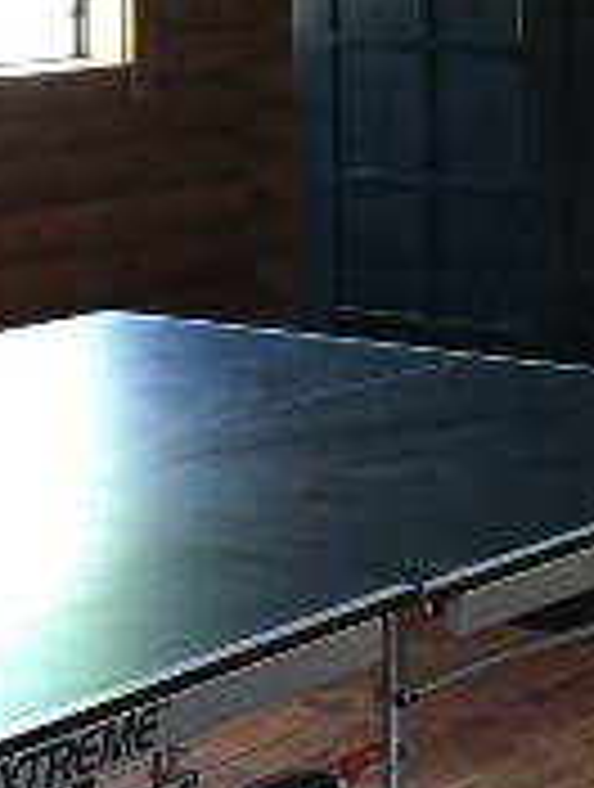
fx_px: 2895
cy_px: -126
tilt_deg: +2.3
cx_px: 40
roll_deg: +1.1
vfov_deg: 15.0
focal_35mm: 127
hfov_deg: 11.6
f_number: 2.2
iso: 100
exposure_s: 1/30
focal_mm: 4.15
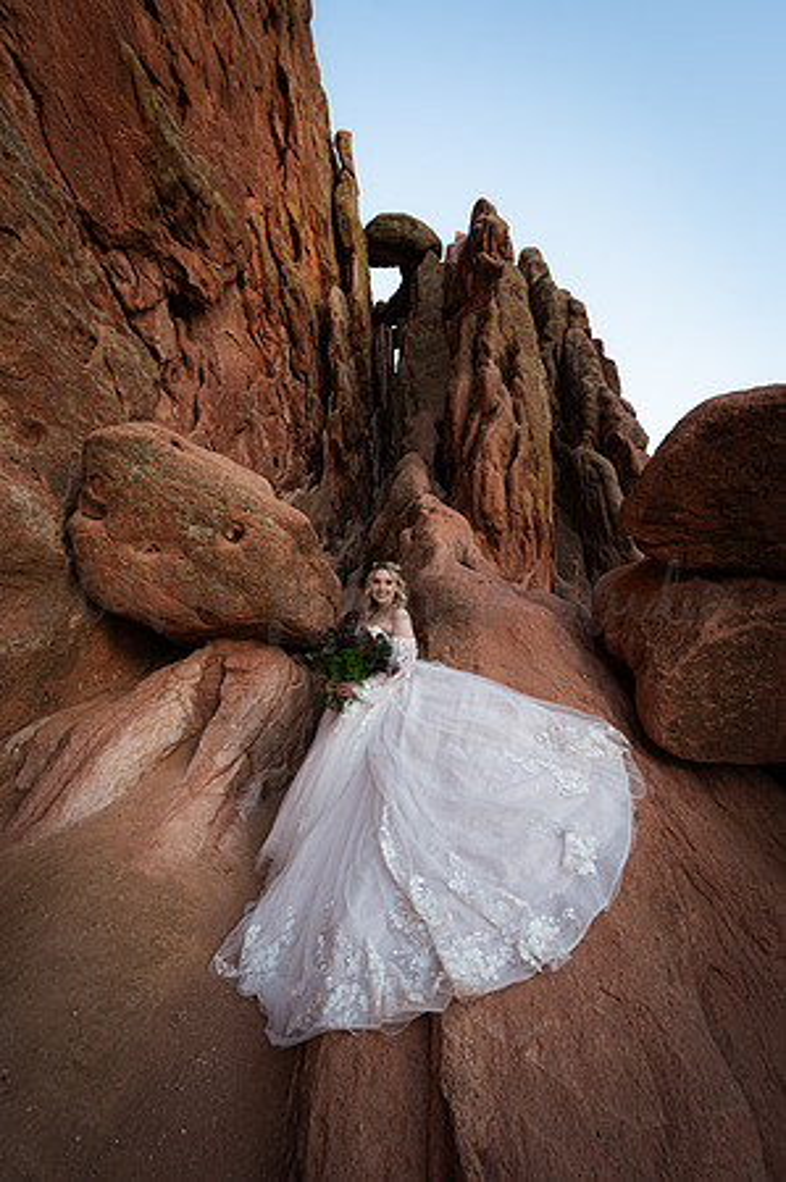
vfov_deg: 96.8
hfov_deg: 73.6
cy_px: 591
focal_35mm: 16
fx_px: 525
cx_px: 393
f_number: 4
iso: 160
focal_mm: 16
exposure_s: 1/125
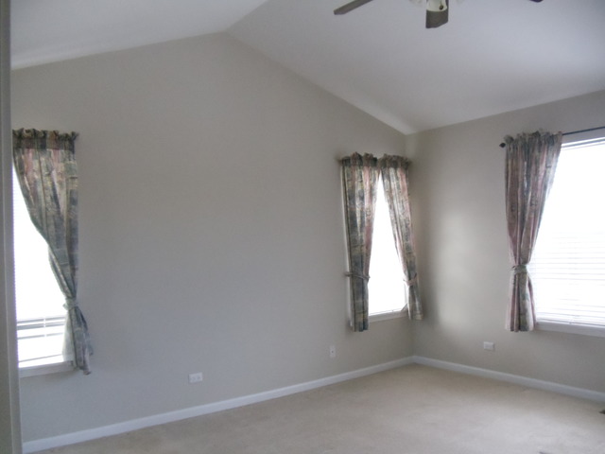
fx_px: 769
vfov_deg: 32.9
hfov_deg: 42.9
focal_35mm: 44
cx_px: 302
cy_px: 227
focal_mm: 6
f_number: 3.5
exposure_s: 1/160
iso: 800
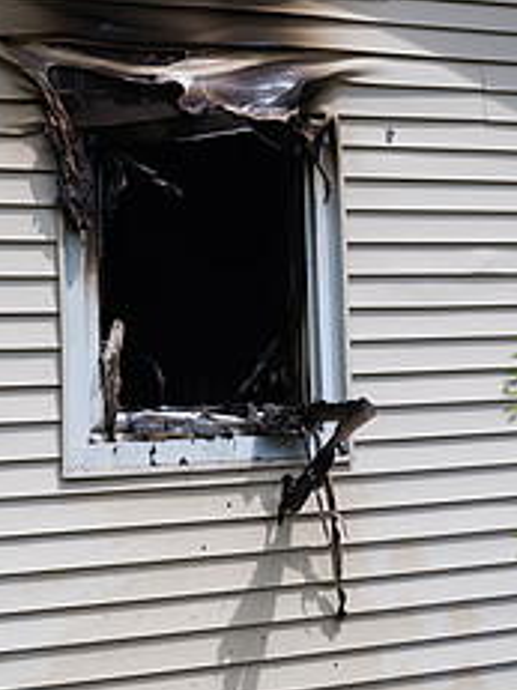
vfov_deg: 27.4
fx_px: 1395
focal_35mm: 70
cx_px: 167
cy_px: 164
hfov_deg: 20.9
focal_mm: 29
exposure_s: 1/5000
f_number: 3.2
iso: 200
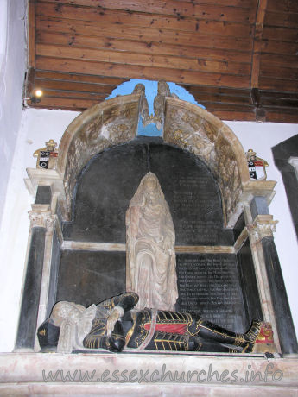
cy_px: 198
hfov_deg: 40.7
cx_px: 149
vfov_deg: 52.6
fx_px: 402
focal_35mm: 35
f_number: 2.8
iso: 107
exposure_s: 1/60.1
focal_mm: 8.9
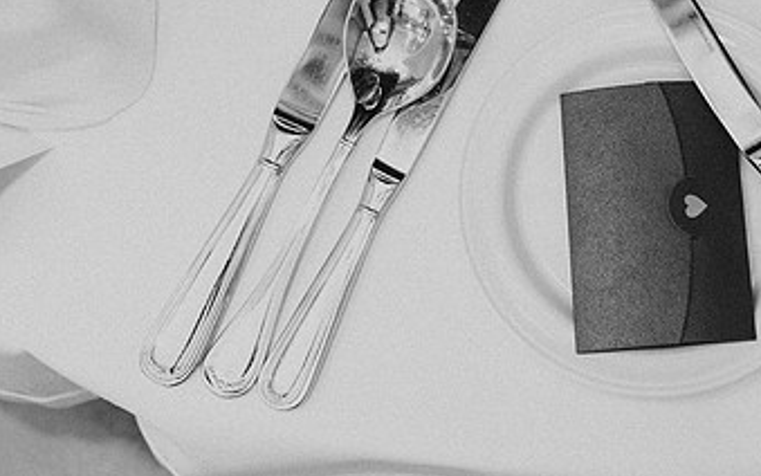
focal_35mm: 61
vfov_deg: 21.1
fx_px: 1265
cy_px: 118
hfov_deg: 32.4
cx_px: 631
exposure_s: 1/200
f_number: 2.8
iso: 800
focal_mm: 35
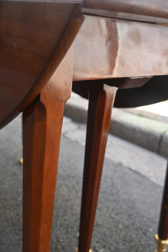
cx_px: 84
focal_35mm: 40
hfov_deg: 33.6
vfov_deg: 48.7
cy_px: 126
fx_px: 278
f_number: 4
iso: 400
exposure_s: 1/250
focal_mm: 26.5
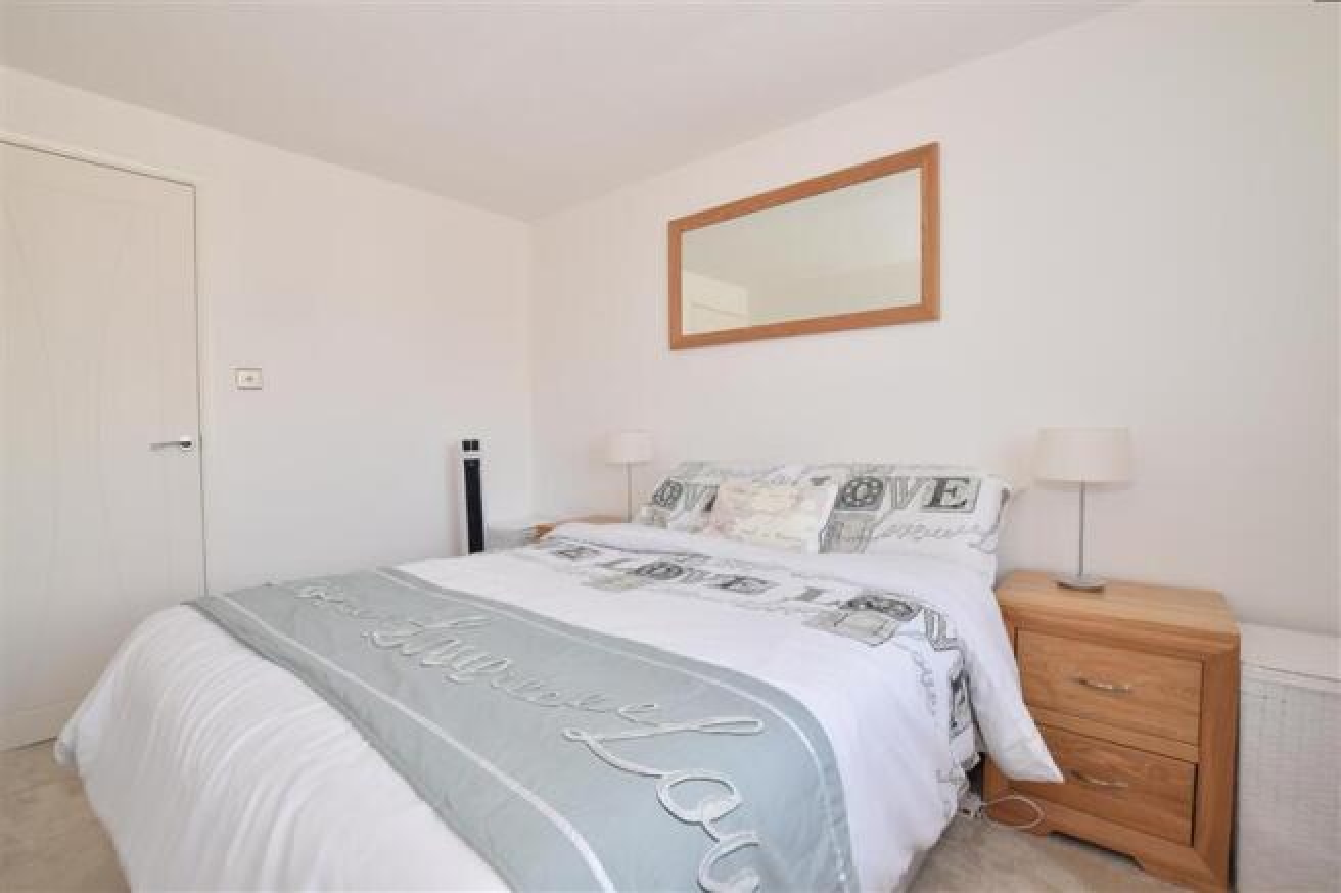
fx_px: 559
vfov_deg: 77.3
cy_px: 446
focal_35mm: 15
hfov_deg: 100.4
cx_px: 670
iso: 200
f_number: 7.1
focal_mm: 10
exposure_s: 1/15
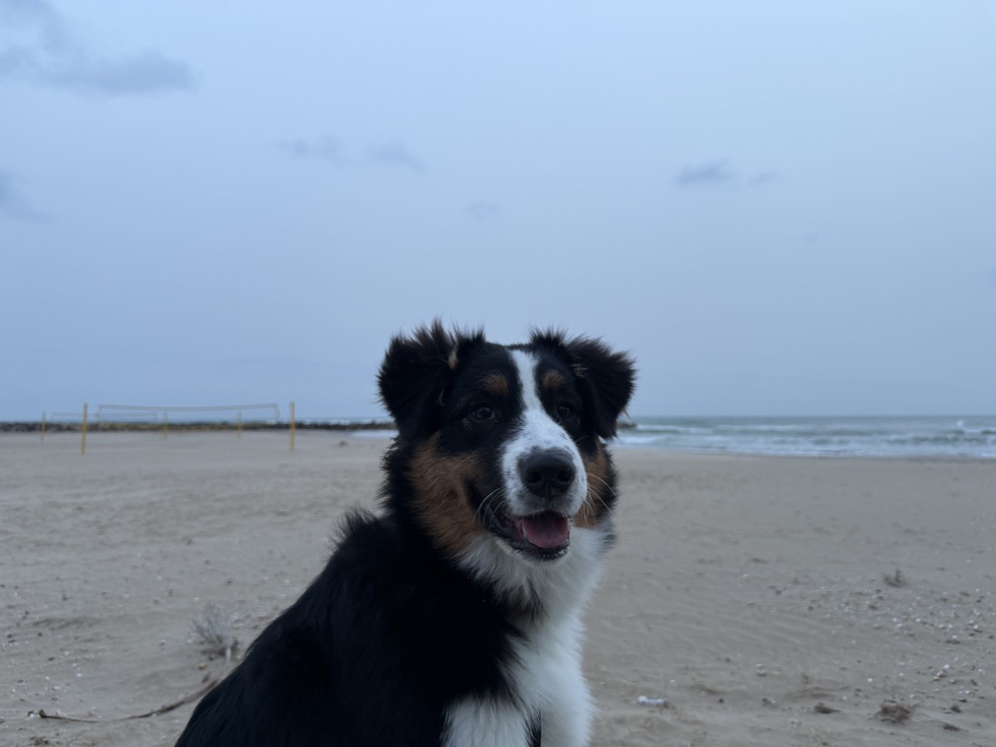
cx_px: 498
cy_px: 374
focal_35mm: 24
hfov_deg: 71.6
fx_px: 691
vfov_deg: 56.8
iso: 160
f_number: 1.78
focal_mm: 6.76
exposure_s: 1/121
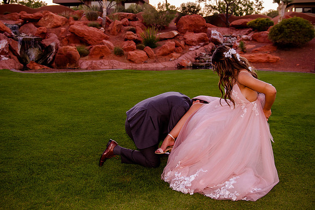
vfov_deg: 34.5
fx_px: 337
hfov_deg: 50.1
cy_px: 84
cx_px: 153
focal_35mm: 39
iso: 640
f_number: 3.2
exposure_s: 1/320
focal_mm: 32
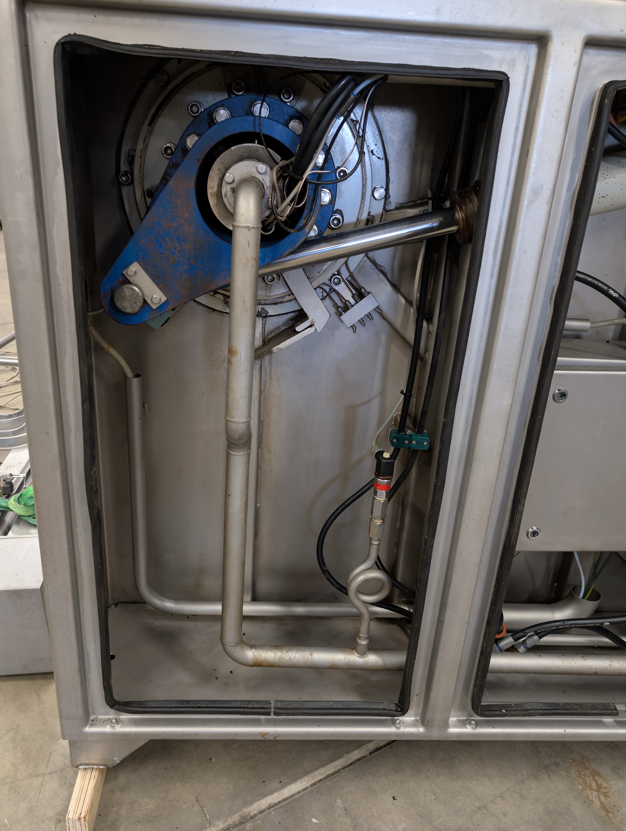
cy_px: 411
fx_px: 601
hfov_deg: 55.0
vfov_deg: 69.3
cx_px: 305
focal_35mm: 25
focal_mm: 6.9
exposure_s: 1/16.7
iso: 147
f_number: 1.68
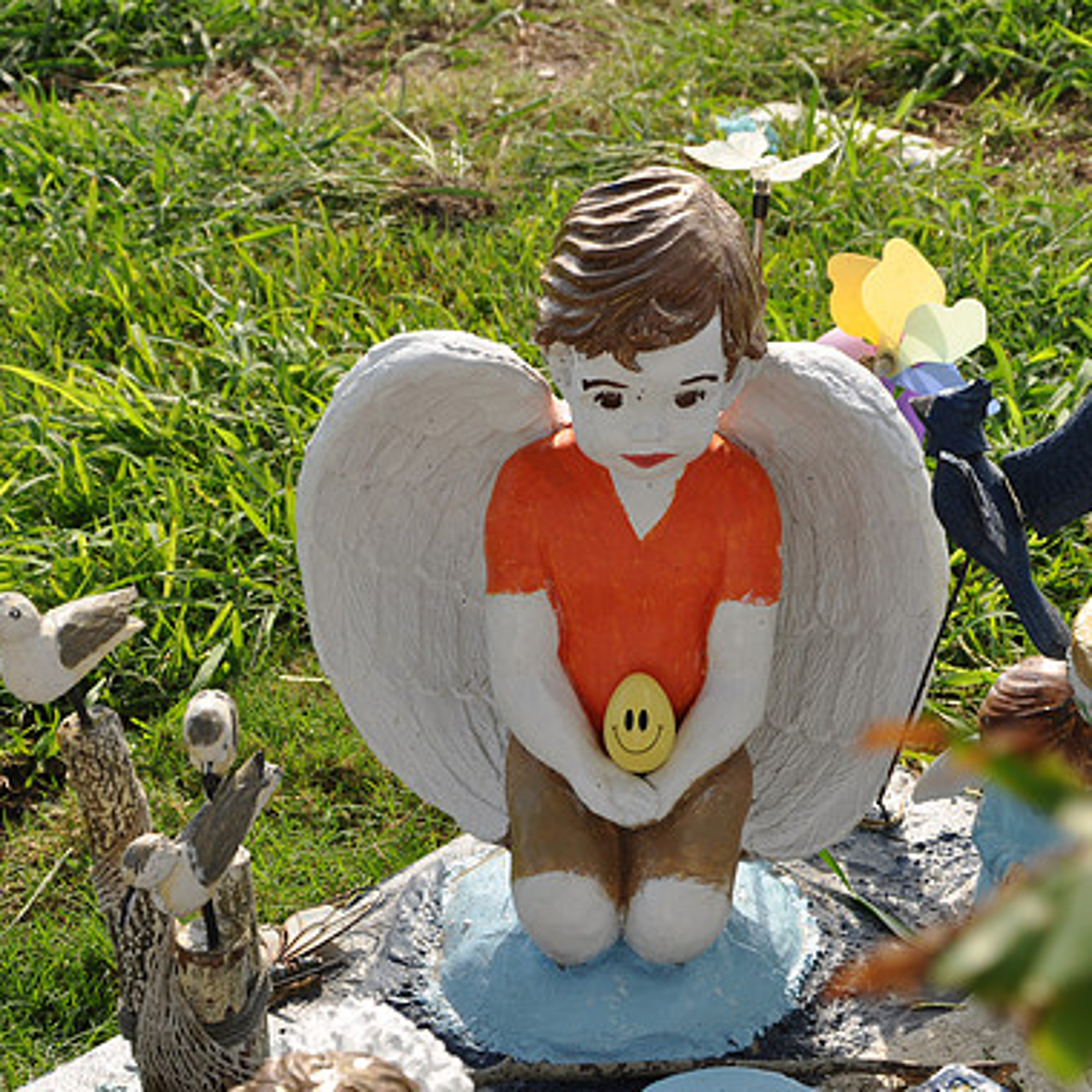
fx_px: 3605
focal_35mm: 101
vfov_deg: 17.2
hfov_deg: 17.2
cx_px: 638
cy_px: 542
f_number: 8
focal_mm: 52
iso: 200
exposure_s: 1/250
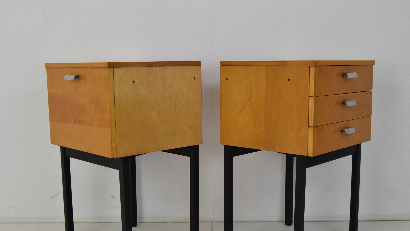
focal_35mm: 47
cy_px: 137
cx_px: 214
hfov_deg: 43.7
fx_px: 511
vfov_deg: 25.4
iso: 1600
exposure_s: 1/250
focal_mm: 28
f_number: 8
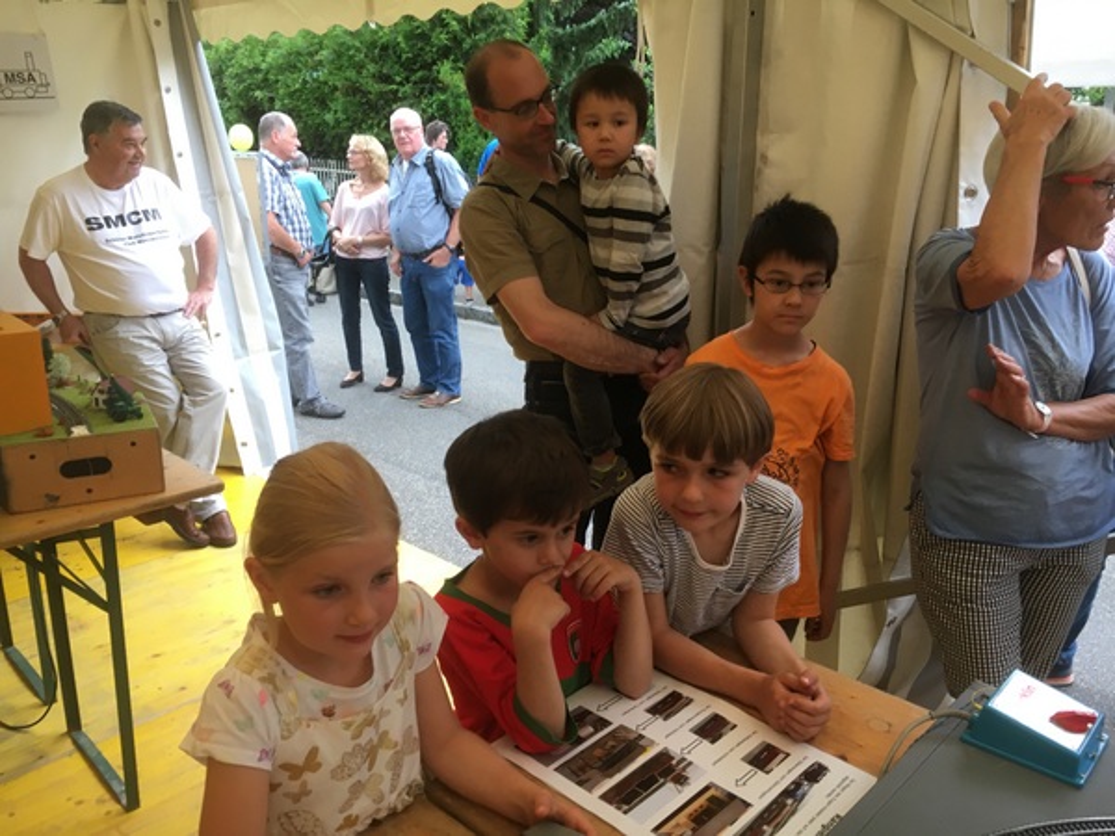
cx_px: 558
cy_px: 418
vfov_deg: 48.2
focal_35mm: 29
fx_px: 934
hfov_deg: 61.7
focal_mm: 4.15
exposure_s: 1/33
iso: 40
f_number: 2.2
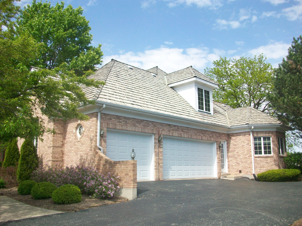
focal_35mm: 32
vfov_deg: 44.2
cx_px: 151
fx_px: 279
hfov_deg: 56.8
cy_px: 113
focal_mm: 5.7
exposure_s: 1/640
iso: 64
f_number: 2.8
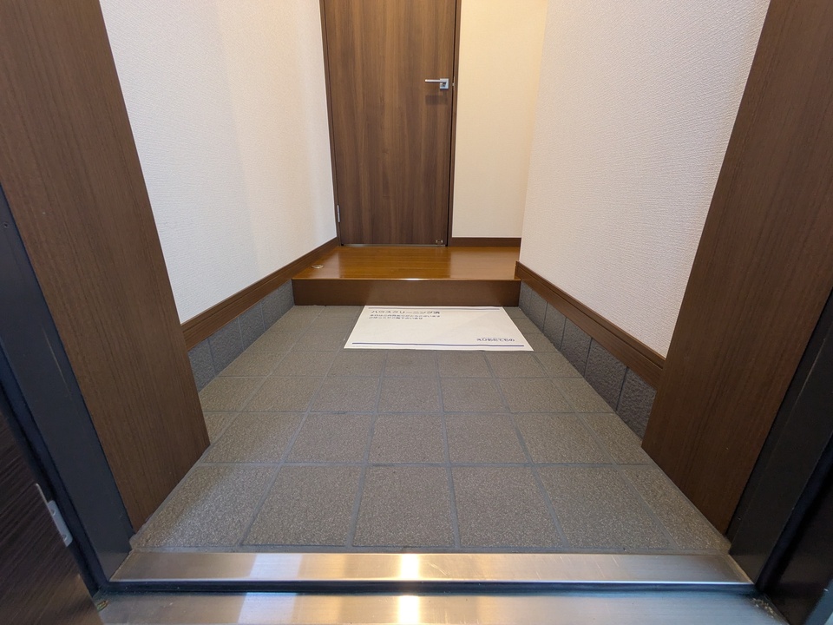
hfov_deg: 102.1
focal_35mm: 14
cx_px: 416
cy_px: 312
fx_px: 337
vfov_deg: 85.7
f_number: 2.2
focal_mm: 1.83
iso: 183
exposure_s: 1/24
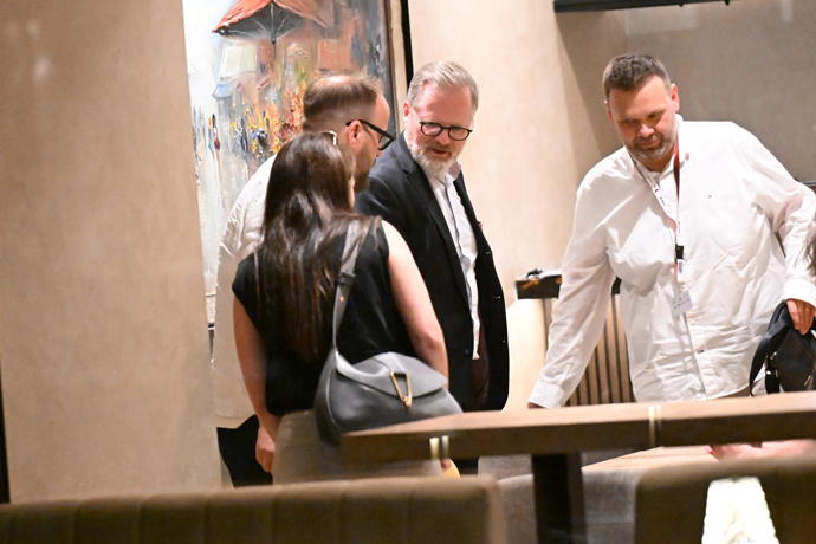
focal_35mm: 262
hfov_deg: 7.9
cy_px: 272
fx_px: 5938
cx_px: 408
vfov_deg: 5.2
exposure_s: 1/500
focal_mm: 175
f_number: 2.8
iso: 20000
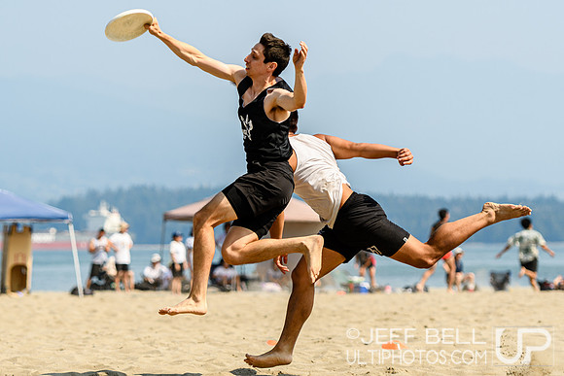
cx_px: 253
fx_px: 3067
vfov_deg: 7.0
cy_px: 157
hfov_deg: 10.5
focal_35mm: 196
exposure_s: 1/1250
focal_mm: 112
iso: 100
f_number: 3.2
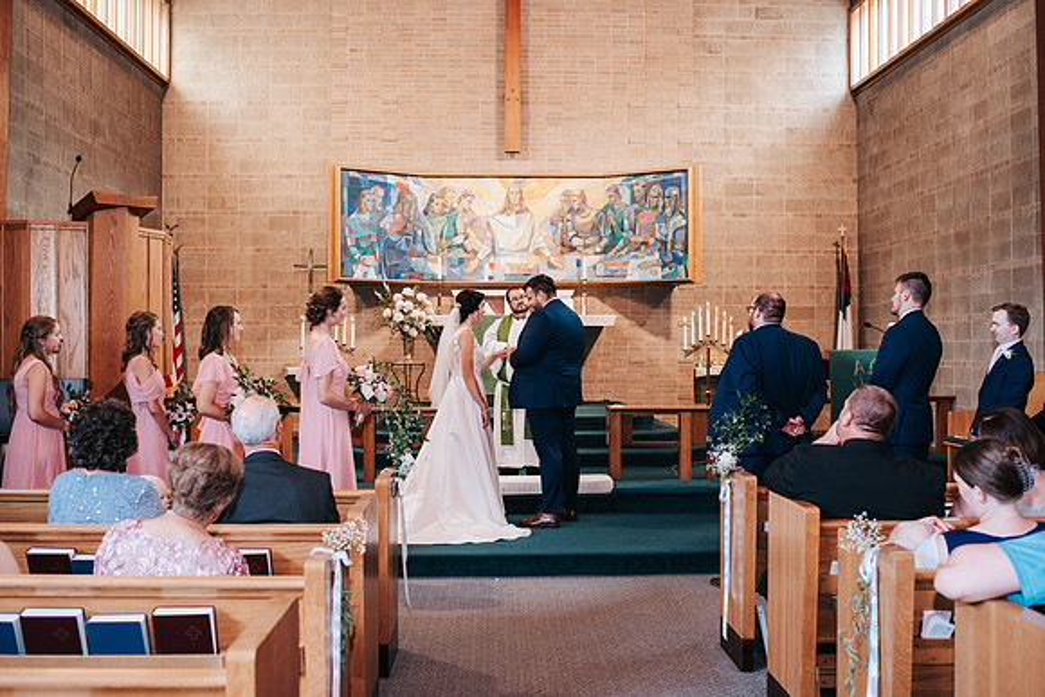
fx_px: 1041
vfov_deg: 37.0
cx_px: 522
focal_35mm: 36
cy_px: 348
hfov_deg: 53.3
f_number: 3.2
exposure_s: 1/125
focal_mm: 35
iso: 800
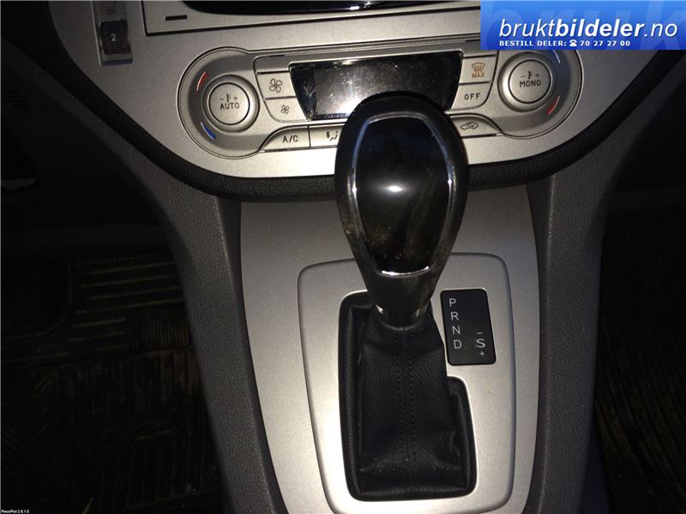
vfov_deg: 48.2
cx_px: 343
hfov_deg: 61.7
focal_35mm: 29
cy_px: 257
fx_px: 575
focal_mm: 4.15
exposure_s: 1/35
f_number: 2.2
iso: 32
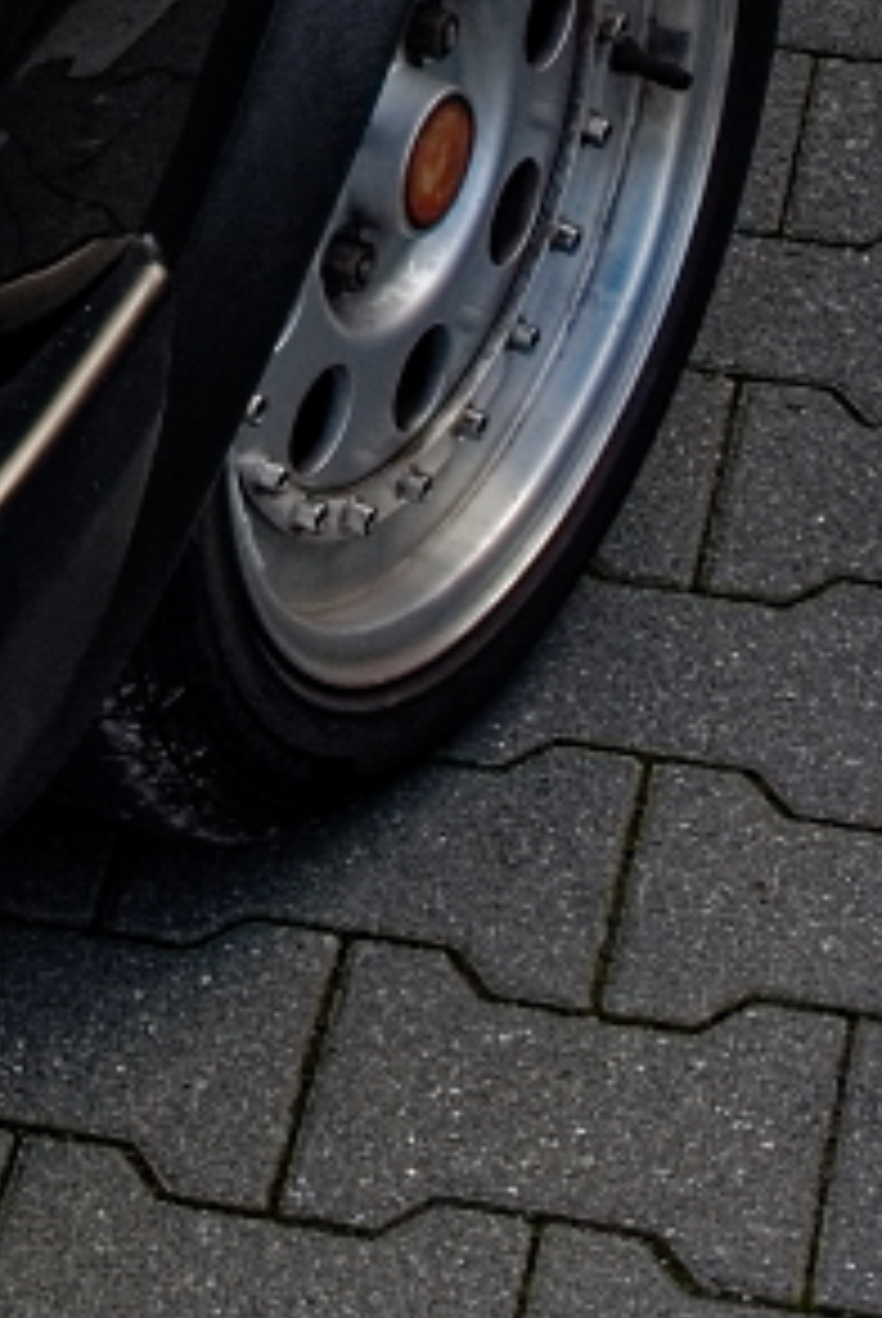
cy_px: -985
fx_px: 6306
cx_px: -479
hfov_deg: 7.8
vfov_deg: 11.2
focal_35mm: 172
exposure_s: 1/100
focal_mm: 28
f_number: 11
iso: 450
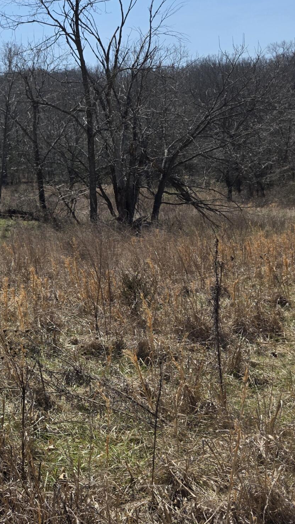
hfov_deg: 19.1
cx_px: -201
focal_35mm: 51
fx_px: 709
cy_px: 215
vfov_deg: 40.4
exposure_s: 1/7626
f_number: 1.7
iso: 80
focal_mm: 6.3
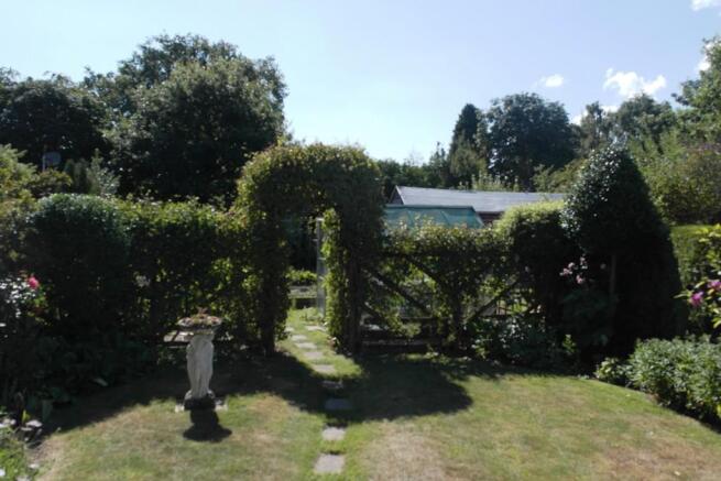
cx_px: 360
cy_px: 240
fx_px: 601
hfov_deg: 61.9
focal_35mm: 30
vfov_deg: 43.6
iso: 100
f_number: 7.1
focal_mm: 20
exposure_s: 1/320
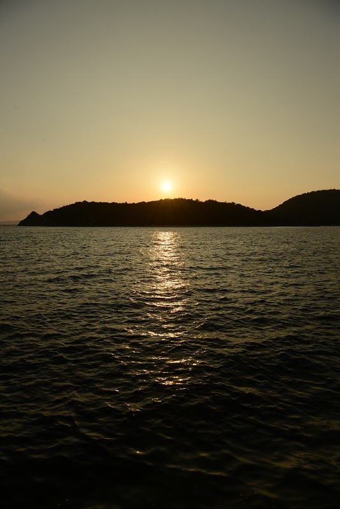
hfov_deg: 53.2
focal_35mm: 24
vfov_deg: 73.7
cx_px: 170
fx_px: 340
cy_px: 254
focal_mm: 24
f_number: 8
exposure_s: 1/800
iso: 100
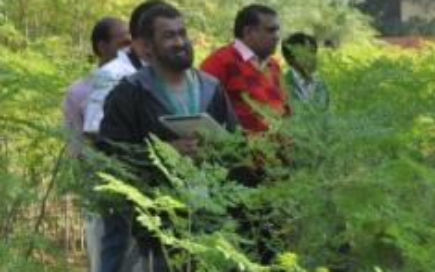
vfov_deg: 12.8
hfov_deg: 19.9
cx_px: 413
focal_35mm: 102
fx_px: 1209
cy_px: 168
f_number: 16
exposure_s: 1/125
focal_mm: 35
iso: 500
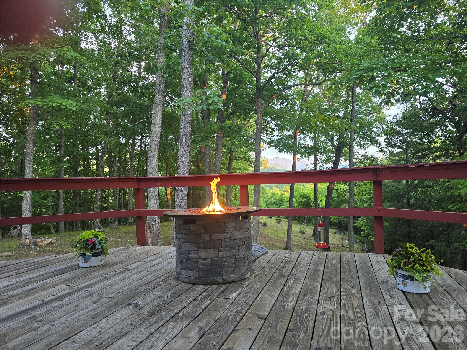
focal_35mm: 23
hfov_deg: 73.9
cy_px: 175
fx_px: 310
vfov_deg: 58.9
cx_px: 234
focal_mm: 6.3
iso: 250
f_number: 1.7
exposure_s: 1/120
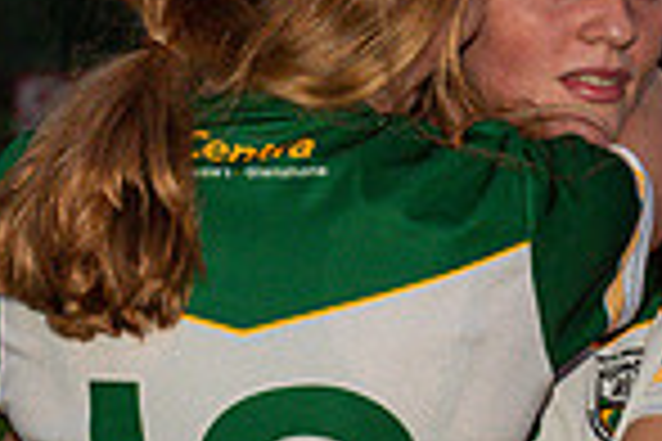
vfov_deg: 4.0
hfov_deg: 6.0
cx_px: 662
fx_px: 6325
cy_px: 383
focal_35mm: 344
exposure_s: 1/125
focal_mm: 70
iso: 1600
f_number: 2.8
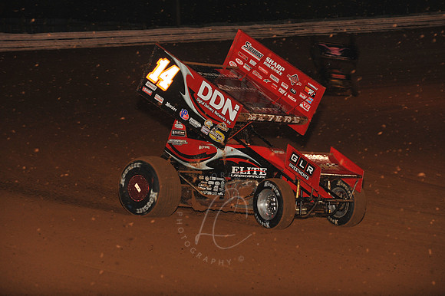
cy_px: 148
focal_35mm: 155
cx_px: 222
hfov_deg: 13.3
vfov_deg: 8.8
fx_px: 1915
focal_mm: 155
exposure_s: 1/320
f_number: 7.1
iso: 1250
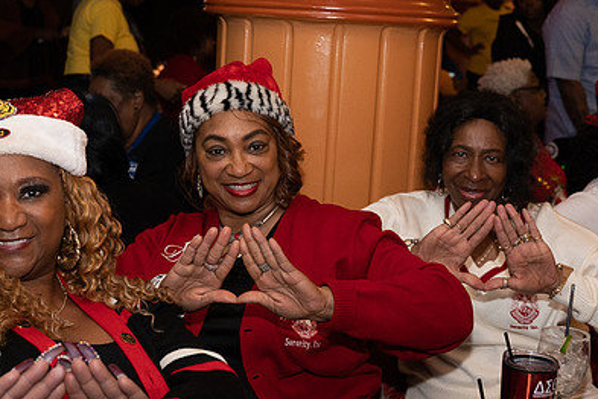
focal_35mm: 62
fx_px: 1030
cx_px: 282
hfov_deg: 32.4
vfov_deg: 21.9
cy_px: 235
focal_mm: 28
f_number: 3.5
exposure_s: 1/100
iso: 1600
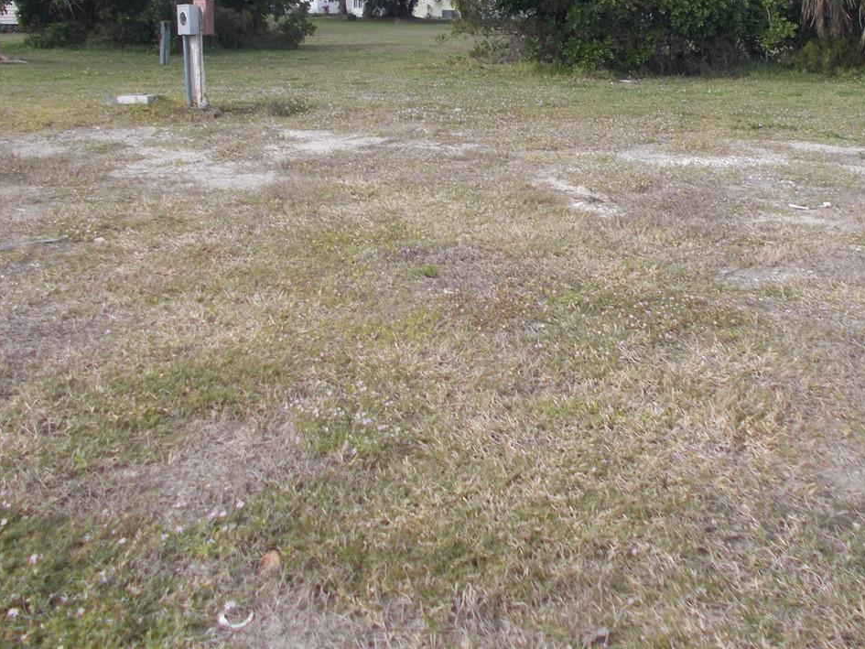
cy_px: 136
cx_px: 510
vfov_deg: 32.1
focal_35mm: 44
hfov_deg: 42.8
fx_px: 1100
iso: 80
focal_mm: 4.6
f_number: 8
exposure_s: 1/100
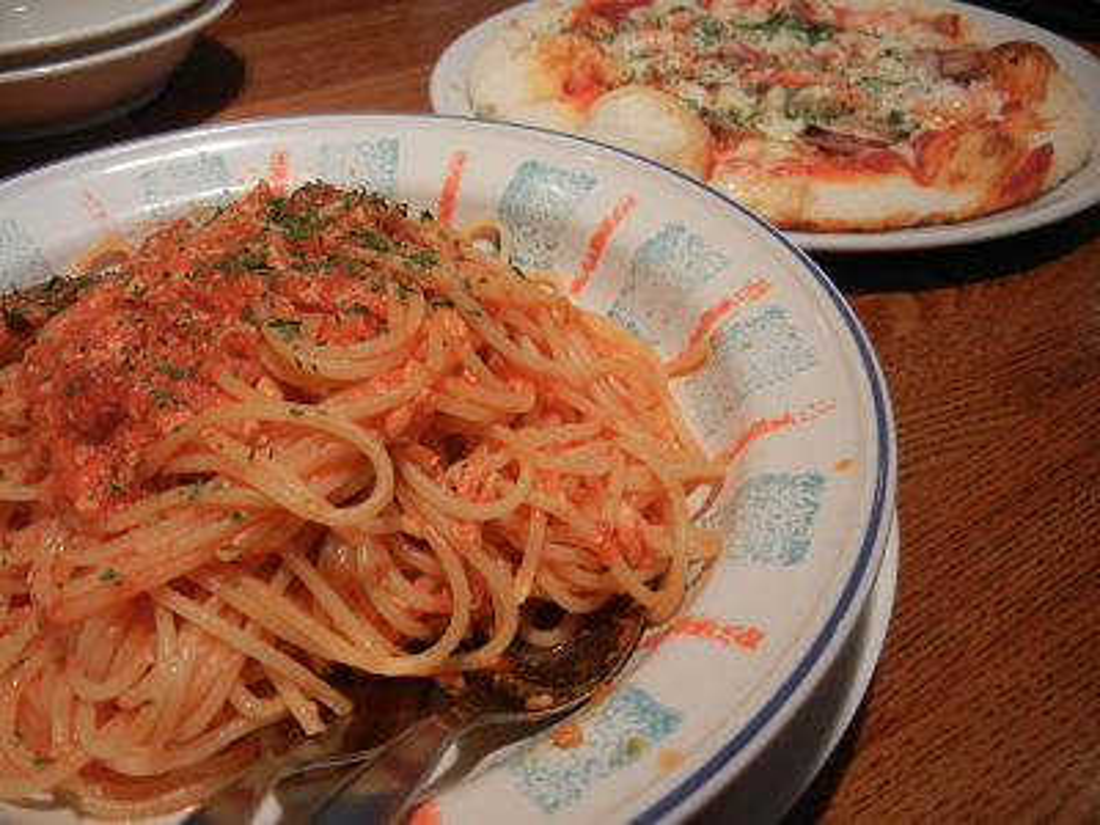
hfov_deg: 60.0
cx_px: 550
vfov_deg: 46.8
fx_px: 953
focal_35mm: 30
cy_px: 412
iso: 160
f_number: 3.5
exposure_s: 1/50.1
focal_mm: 5.4
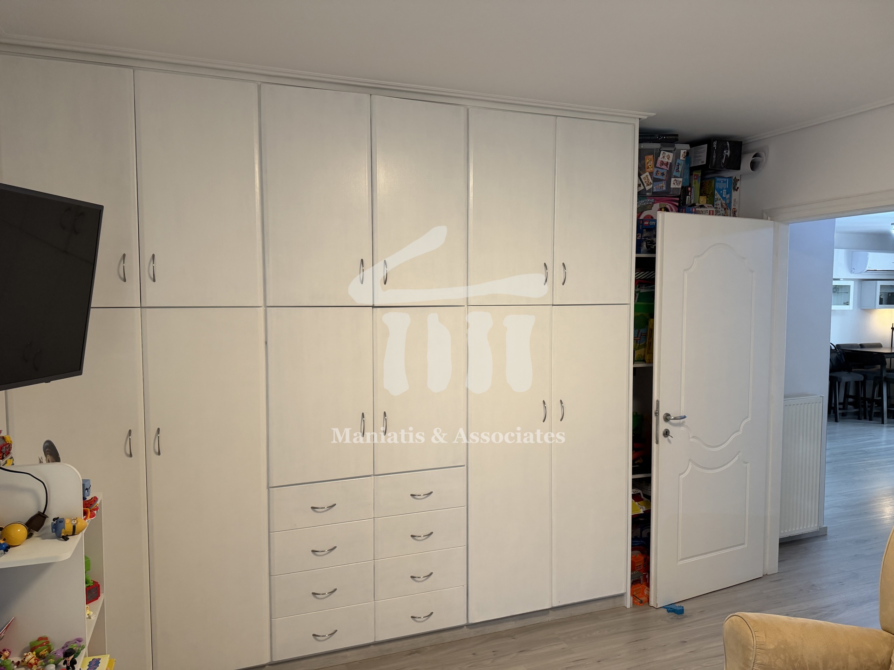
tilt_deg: -4.2
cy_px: 335
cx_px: 447
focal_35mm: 24
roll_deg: +0.3
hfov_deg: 71.6
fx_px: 620
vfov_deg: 56.8
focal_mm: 6.76
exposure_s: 1/100
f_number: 1.78
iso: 160
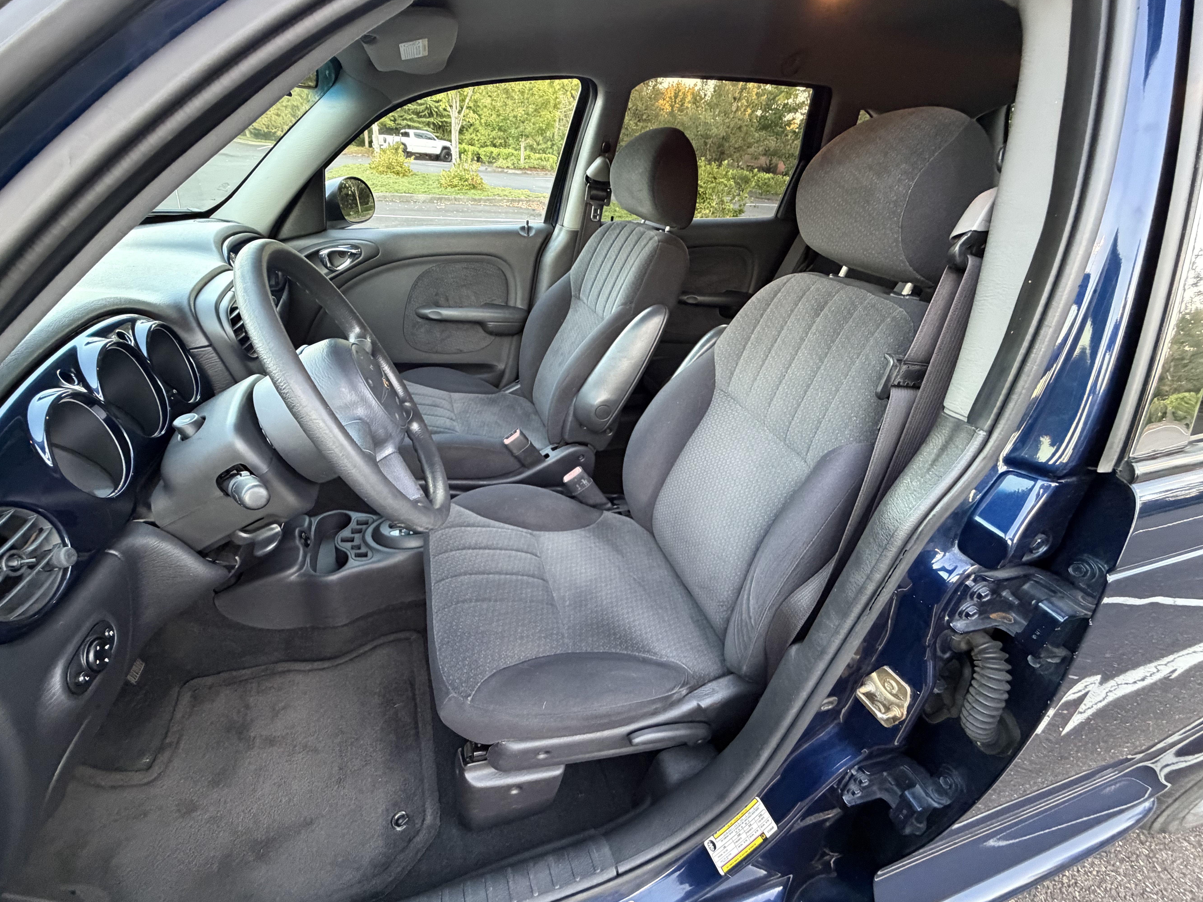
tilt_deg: -30.9
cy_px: 448
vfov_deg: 81.7
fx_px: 521
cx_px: 561
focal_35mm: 15
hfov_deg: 98.0
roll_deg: -4.1
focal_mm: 2.22
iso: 640
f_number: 2.2
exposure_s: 1/60
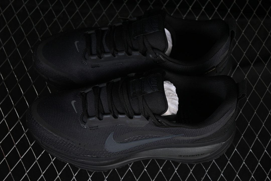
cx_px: 136
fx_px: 565
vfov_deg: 18.2
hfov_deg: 27.0
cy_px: 90
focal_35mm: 75
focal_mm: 50
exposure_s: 1/50
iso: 160
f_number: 6.3
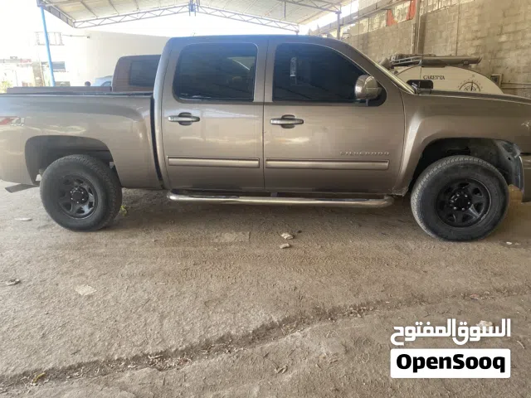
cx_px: 266
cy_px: 199
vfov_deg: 53.1
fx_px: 399
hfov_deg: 67.3
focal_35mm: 26
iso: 50
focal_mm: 4.25
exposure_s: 1/122
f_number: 1.8
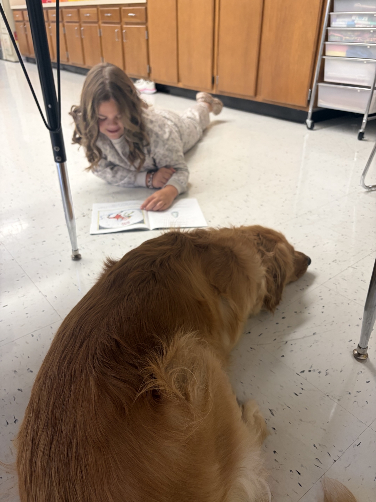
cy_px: 251
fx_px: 377
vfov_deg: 67.3
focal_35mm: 26
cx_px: 188
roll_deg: -0.3
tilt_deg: -30.2
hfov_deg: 53.1
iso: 200
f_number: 1.6
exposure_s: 1/60
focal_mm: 5.96
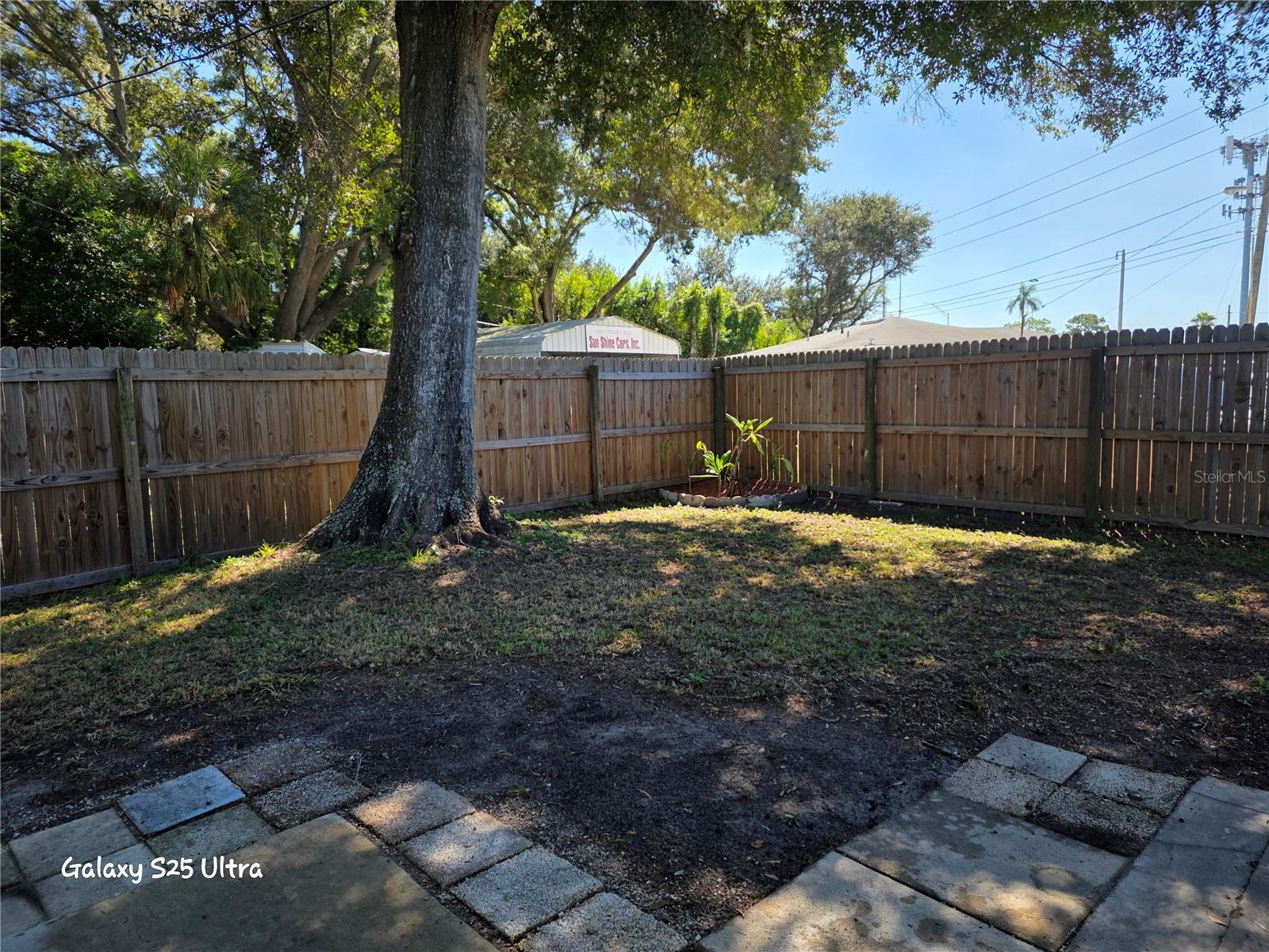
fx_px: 843
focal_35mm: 23
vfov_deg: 58.9
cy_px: 476
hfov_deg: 73.9
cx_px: 634
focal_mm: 6.3
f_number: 1.7
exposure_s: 1/3126
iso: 80
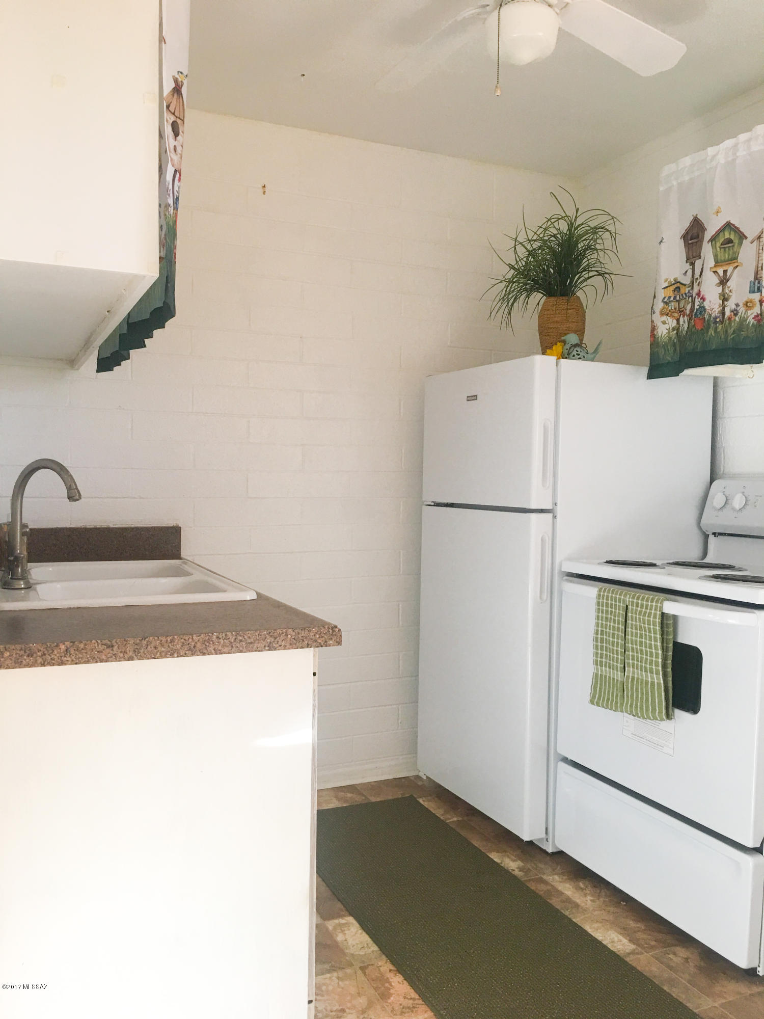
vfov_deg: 61.7
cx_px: 382
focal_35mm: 29
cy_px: 510
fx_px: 853
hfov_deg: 48.2
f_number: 2.2
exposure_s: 1/30
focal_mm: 4.15
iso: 25
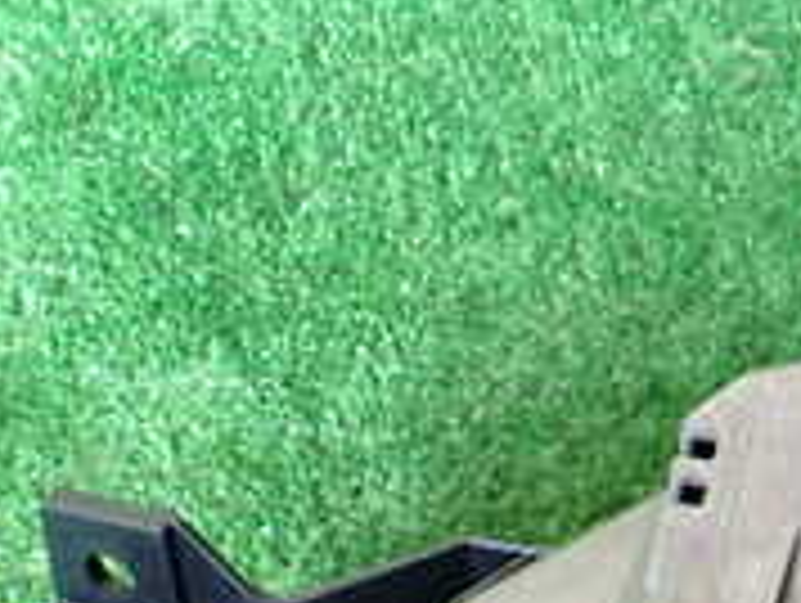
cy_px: 891
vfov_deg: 13.8
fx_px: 2340
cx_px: 1058
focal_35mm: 101
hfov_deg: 18.1
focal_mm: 5.4
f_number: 2.3
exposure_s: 1/60
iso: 200
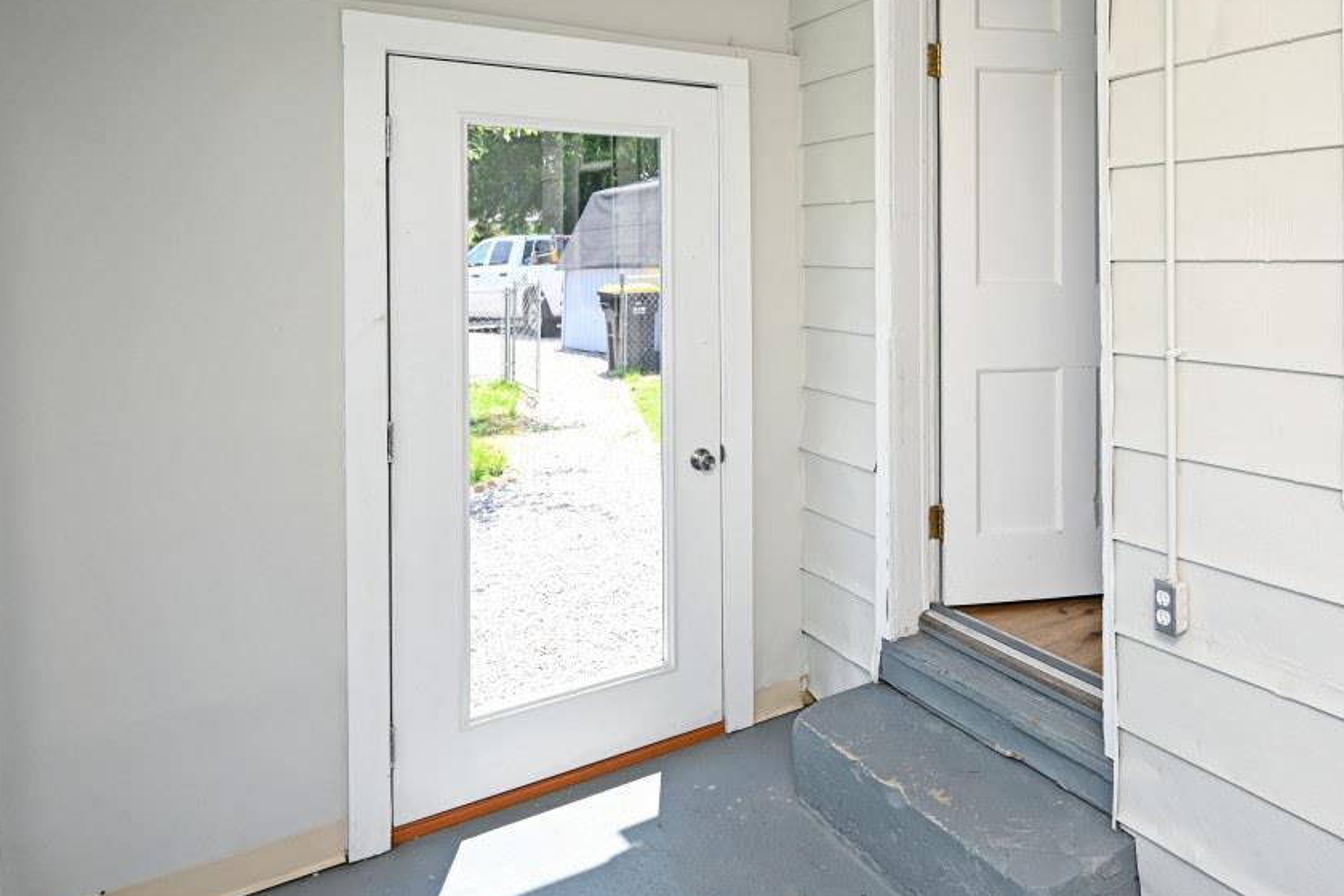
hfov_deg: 68.2
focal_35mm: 25
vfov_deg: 49.7
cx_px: 960
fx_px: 933
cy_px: 253
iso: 140
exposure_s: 1/125
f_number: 5.6
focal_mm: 14
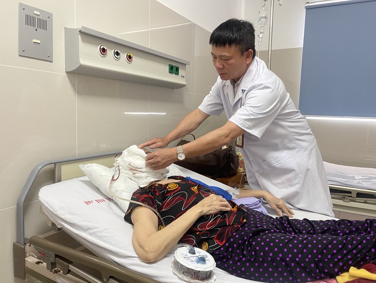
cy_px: 142
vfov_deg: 54.9
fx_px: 272
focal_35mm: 25
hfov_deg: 69.4
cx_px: 188
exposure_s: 1/50
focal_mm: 5.1
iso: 125
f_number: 1.6
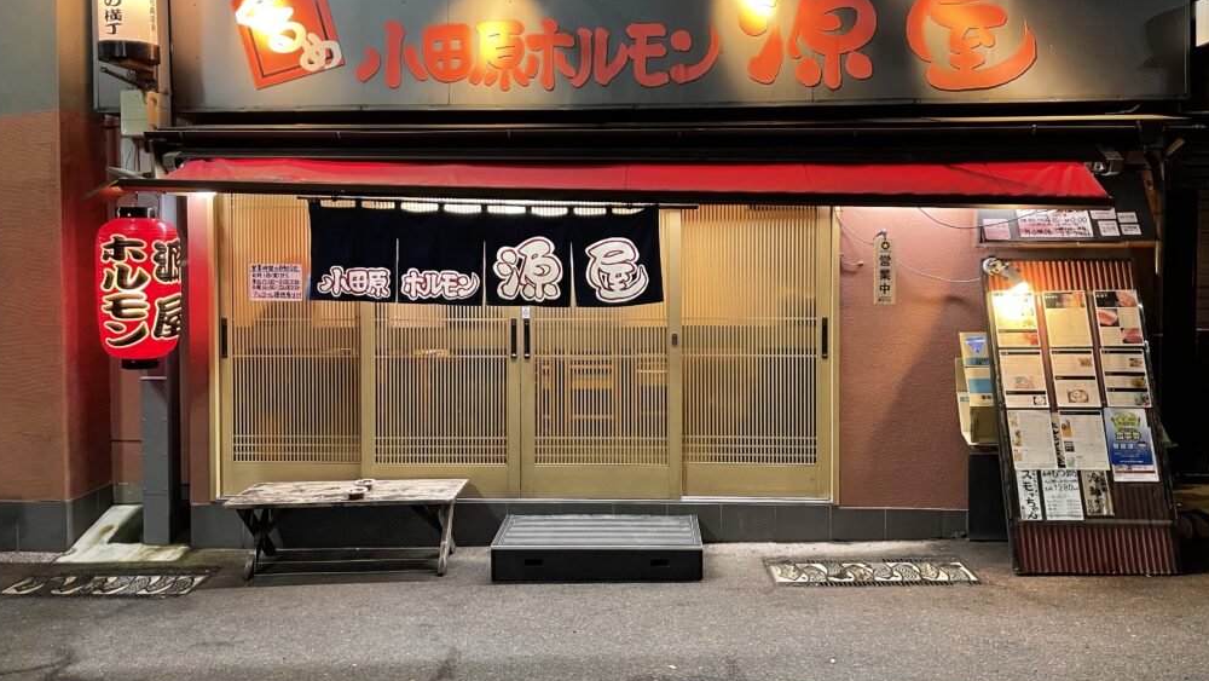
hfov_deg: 66.1
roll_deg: +1.1
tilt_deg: -2.2
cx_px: 602
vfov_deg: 40.0
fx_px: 930
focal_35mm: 29
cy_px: 267
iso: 400
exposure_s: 1/50
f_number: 1.6
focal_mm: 5.1
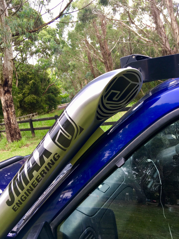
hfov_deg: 48.2
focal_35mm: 29
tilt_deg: -5.4
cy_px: 120
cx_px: 90
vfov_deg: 61.7
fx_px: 200
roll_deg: +11.8
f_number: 2.2
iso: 25
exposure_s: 1/100
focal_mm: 4.15
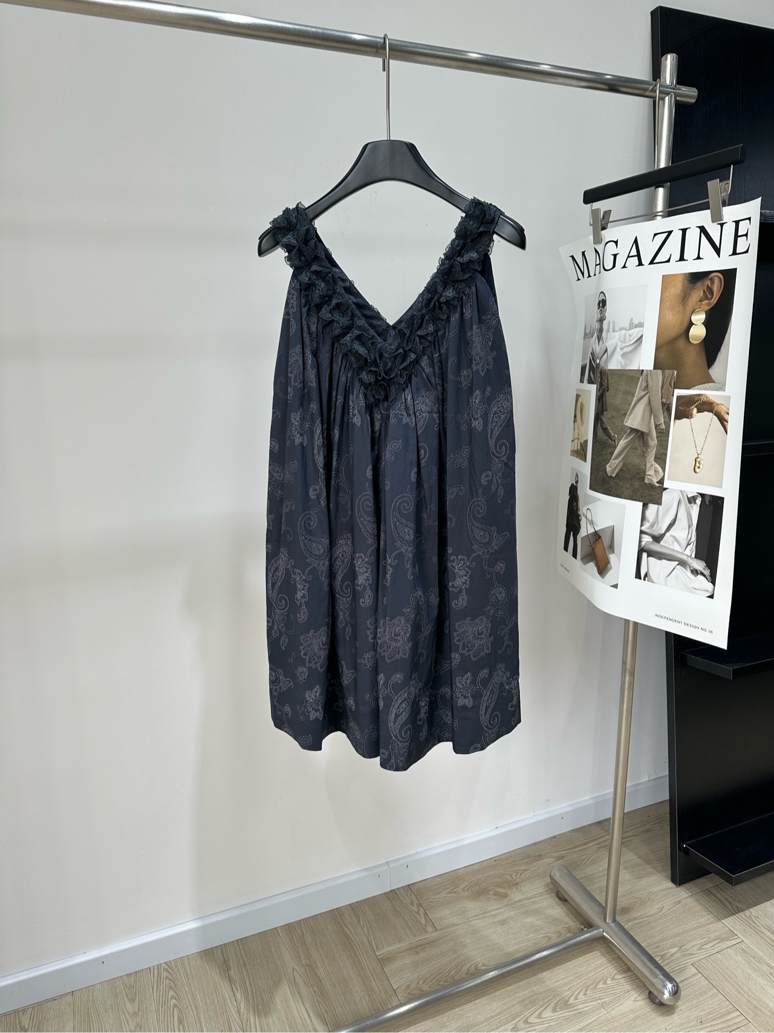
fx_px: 716
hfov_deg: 56.8
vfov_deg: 71.6
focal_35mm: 24
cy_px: 516
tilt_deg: -14.0
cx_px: 387
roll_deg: +0.1
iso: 64
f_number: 1.78
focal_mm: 6.86
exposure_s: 1/188
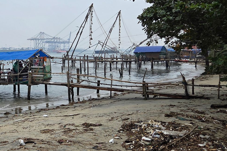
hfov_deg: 38.4
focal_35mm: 49
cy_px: 55
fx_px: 309
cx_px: 37
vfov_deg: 27.4
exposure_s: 1/5699
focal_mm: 5.4
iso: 80
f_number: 1.8
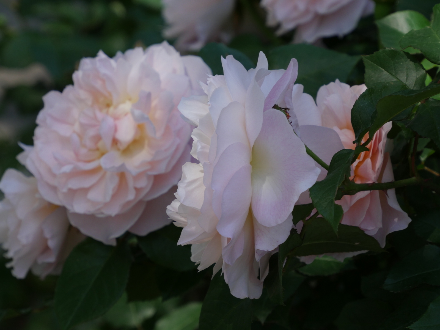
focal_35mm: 248
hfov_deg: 8.0
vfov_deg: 6.0
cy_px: 165
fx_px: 3152
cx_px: 220
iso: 320
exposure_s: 1/320
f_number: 8
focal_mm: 124
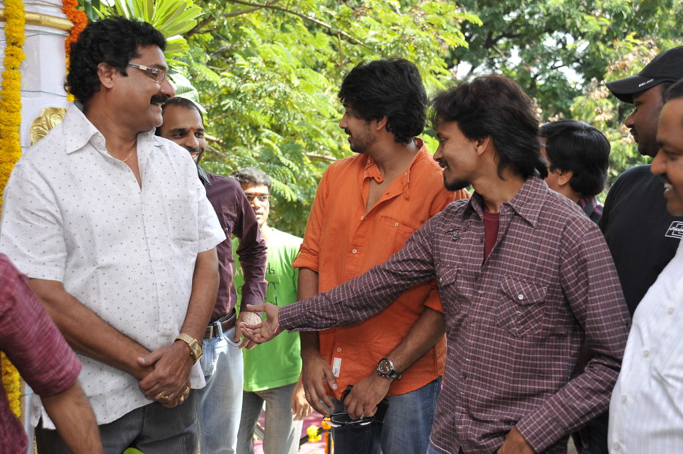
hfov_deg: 43.6
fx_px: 853
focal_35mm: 45
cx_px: 342
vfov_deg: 29.8
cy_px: 227
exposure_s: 1/160
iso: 250
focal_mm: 45
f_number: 5
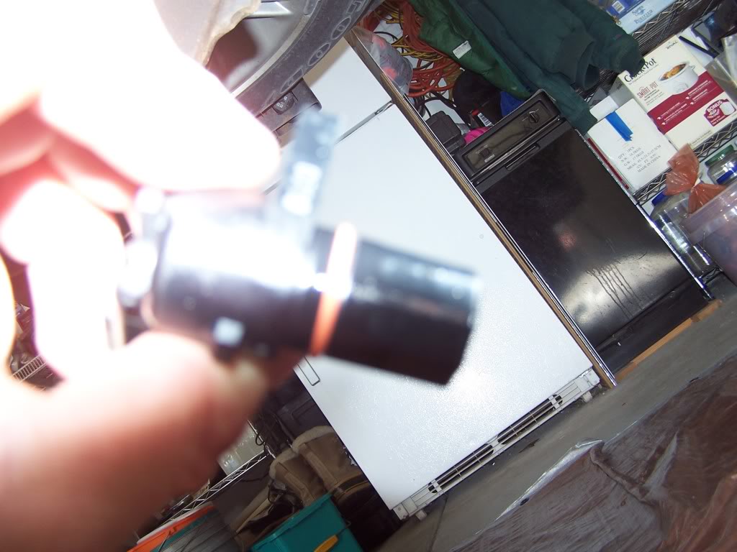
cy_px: 276
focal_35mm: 38
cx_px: 368
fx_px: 809
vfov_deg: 37.7
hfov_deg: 49.0
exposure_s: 1/60
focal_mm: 6.3
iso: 80
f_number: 2.8
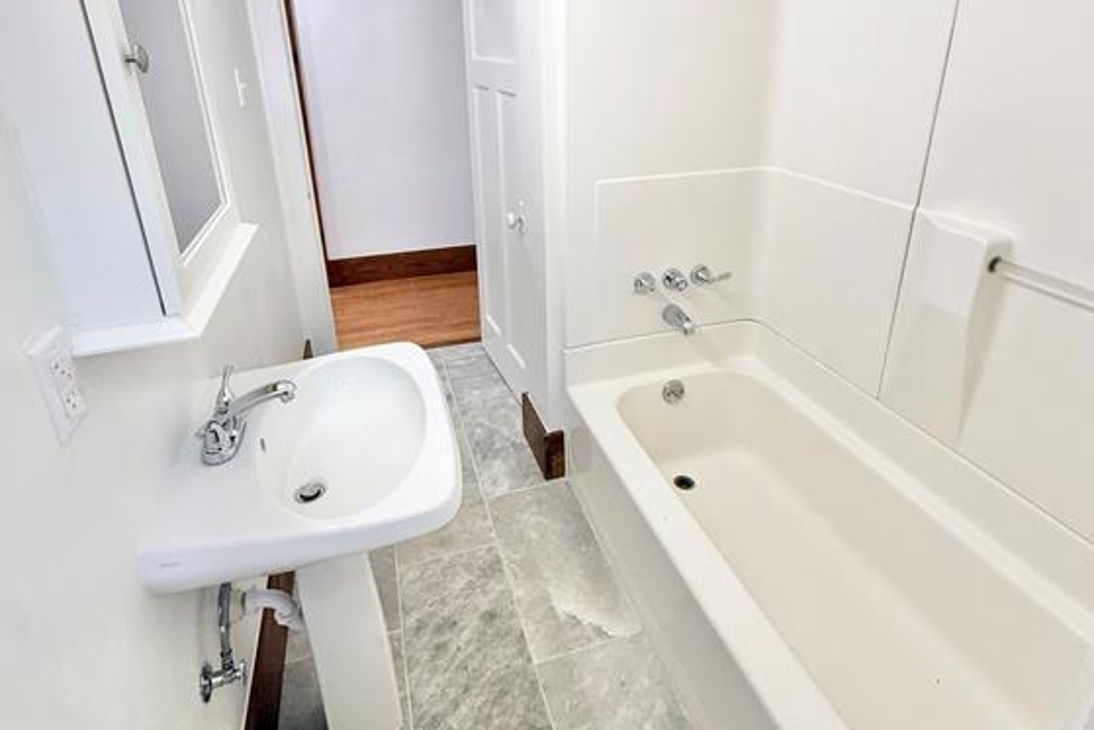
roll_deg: +0.8
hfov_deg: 84.0
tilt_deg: -19.2
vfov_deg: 61.0
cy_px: 266
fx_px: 608
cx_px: 548
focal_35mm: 20
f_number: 2.2
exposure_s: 1/120
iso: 250
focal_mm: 2.22
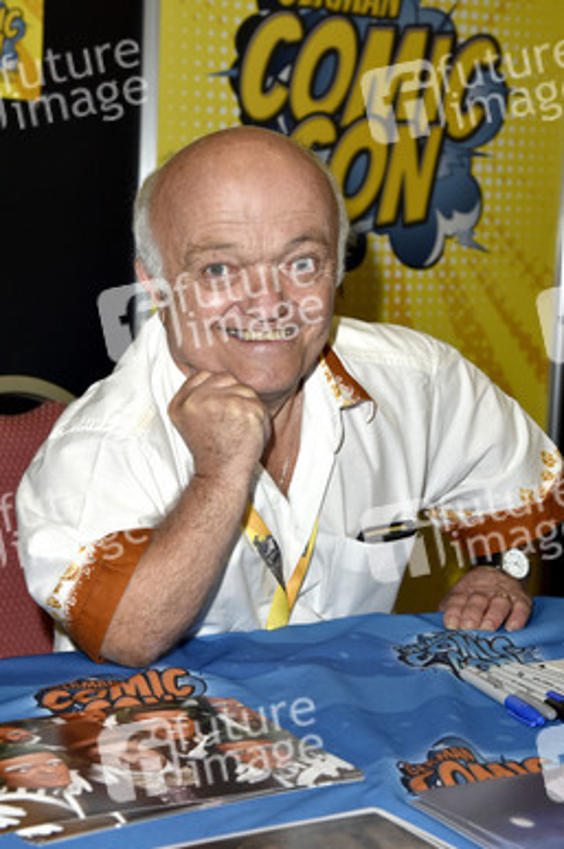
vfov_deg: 33.4
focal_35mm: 60
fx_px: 1414
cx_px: 274
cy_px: 421
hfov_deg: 22.6
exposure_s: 1/125
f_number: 6.3
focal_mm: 58
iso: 560
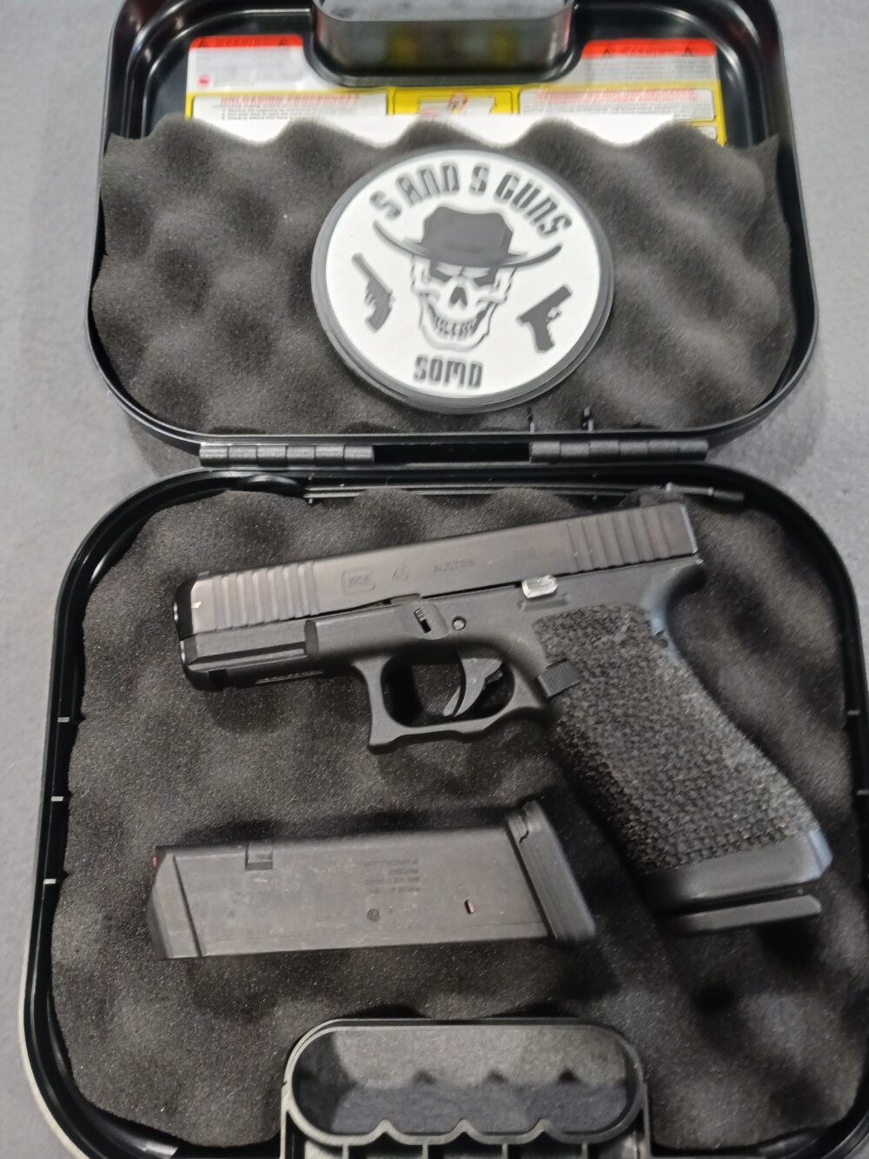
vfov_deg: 65.3
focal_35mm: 27
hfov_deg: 51.4
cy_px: 580
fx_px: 904
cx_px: 434
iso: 320
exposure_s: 1/24
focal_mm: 4
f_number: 1.8
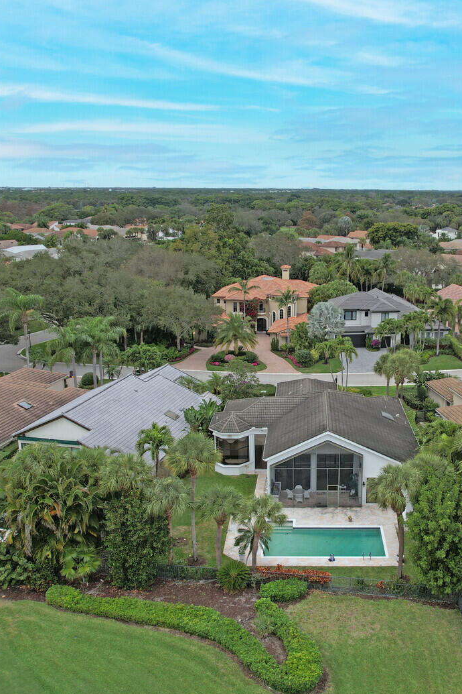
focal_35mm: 34
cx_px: 312
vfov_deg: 55.8
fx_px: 654
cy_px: 346
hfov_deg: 38.4
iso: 110
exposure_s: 1/800
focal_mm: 8.38
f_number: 2.8
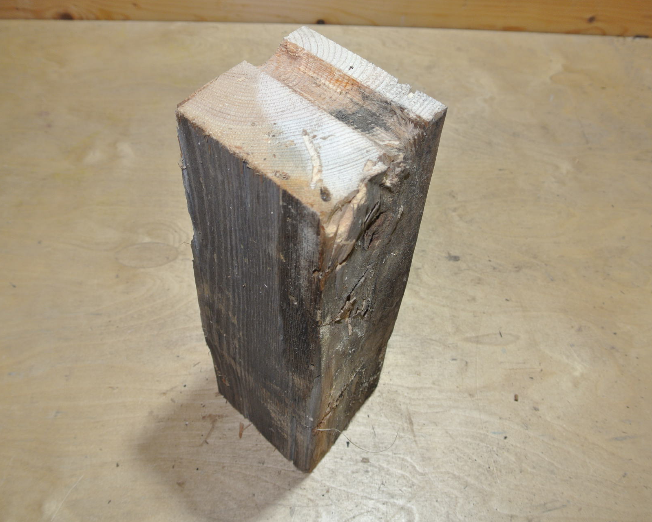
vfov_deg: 44.5
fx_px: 637
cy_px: 259
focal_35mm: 33
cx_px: 334
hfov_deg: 54.2
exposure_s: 1/60
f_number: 3.5
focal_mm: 11
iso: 140
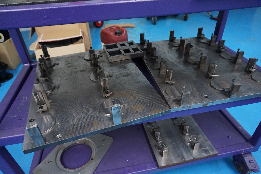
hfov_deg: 73.7
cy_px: 87
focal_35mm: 24
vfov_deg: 53.1
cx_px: 130
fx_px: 174
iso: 3200
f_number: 3.5
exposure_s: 1/100
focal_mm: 16
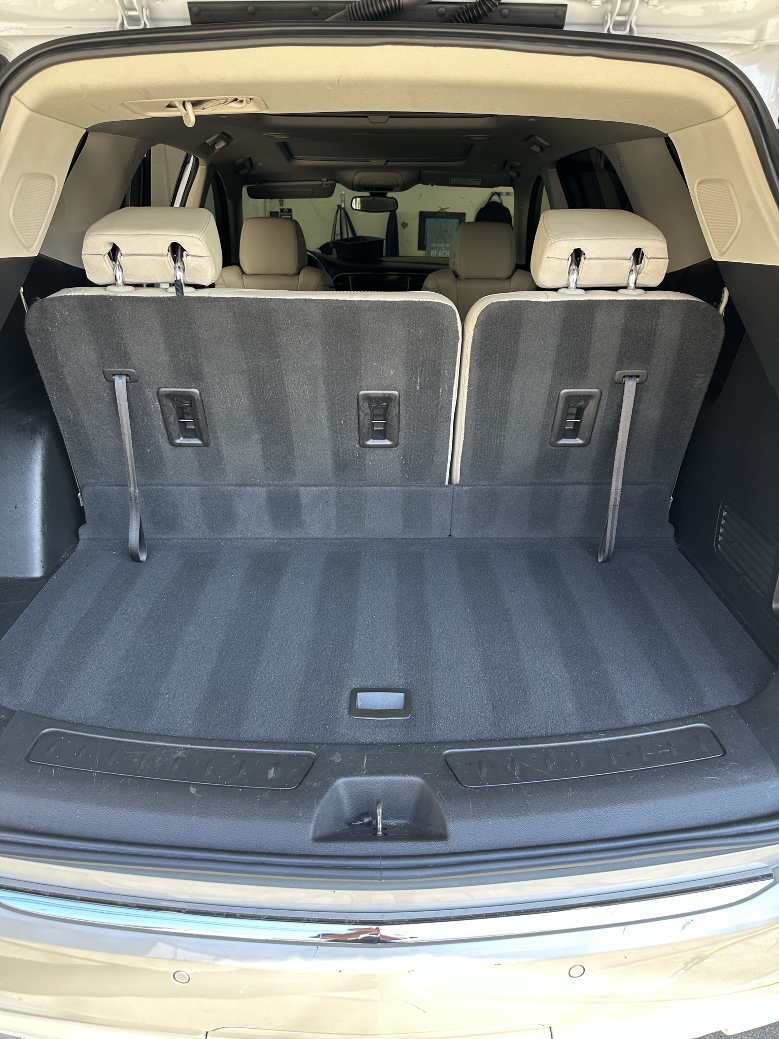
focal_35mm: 24
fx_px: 720
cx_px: 390
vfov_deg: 71.6
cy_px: 520
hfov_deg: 56.8
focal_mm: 6.86
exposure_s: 1/158
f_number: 1.78
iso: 100
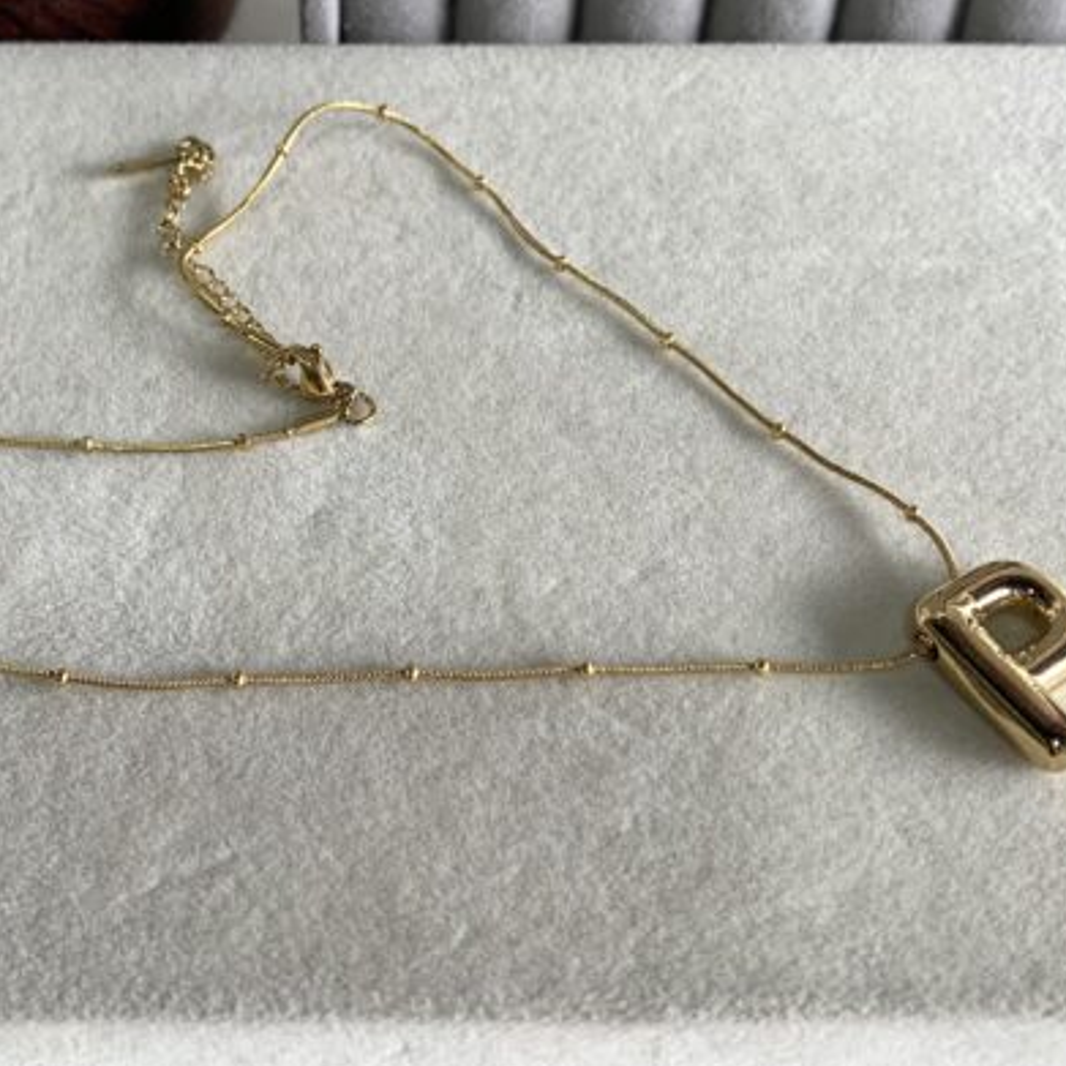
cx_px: 398
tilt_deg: -53.6
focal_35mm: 47
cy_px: 431
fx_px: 1638
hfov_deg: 35.9
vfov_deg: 35.9
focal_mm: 4.25
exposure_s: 1/100
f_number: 1.8
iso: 64
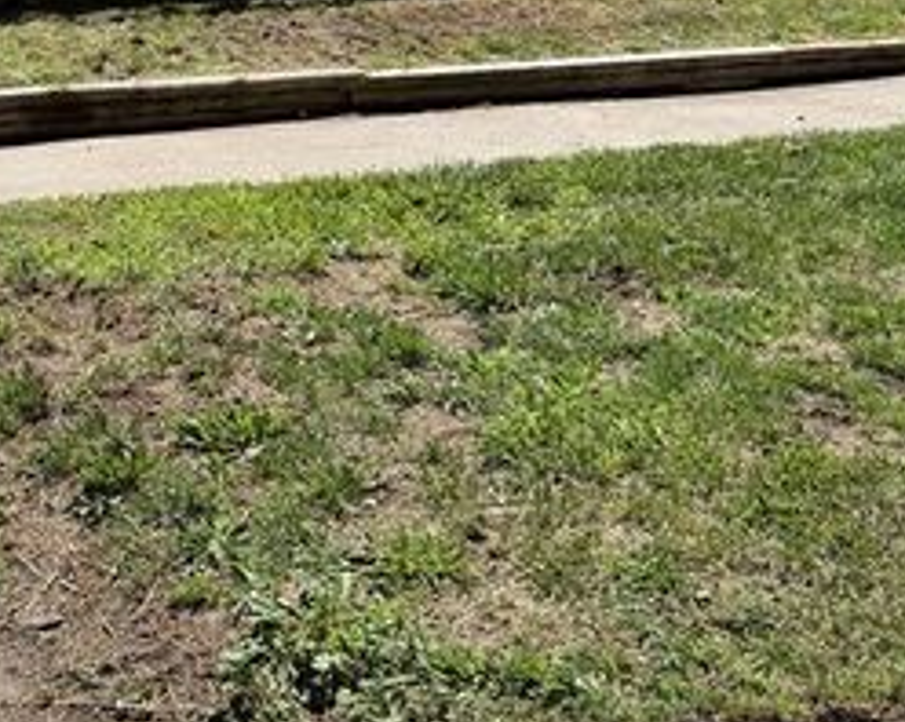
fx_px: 1686
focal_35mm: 63
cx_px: 113
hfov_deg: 29.0
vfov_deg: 22.4
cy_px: -137
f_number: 1.78
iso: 80
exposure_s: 1/3584
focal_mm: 6.76
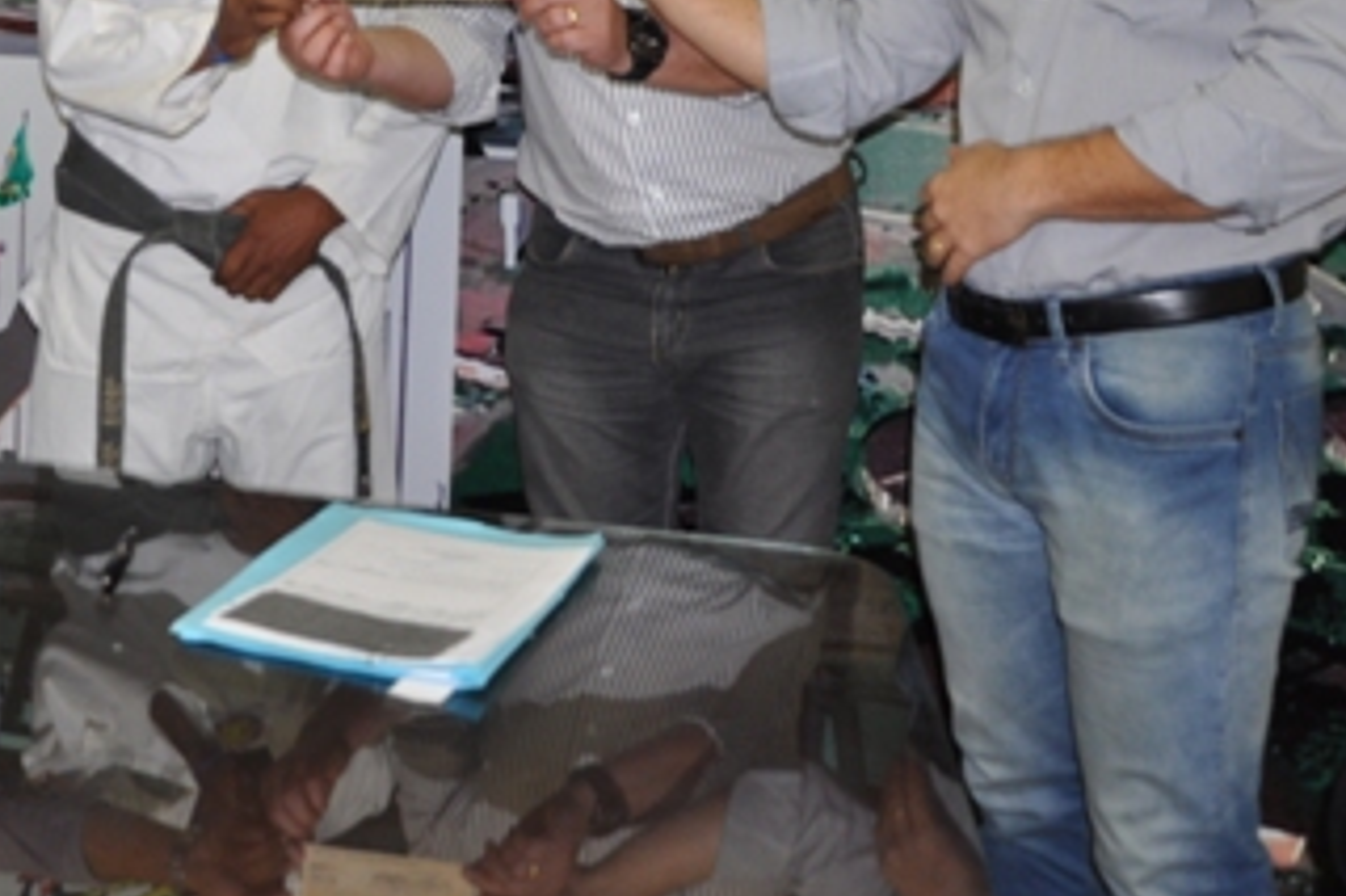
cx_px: 236
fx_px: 2018
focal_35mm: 54
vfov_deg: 24.4
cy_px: 99
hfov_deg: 35.5
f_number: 3.5
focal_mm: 18
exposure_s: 1/60
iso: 500
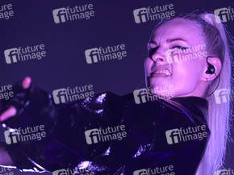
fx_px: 1817
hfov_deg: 7.4
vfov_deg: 5.5
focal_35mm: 269
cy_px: 115
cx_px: 84
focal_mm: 180
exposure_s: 1/1000
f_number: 3.5
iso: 2000
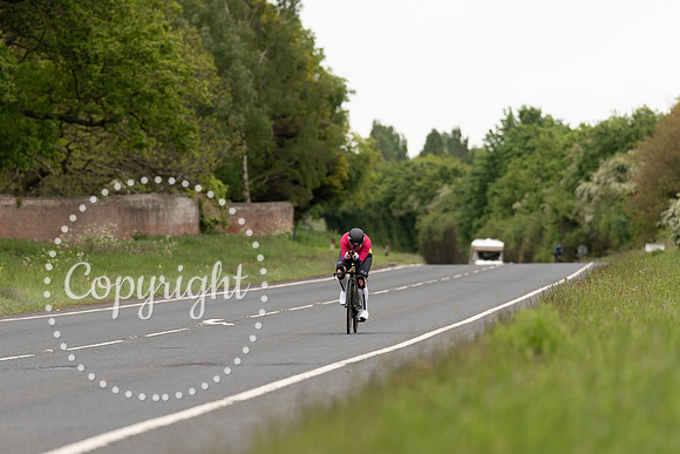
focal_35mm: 279
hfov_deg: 7.4
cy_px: 243
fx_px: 5265
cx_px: 339
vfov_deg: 4.9
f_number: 3.5
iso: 250
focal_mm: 200
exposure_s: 1/1000
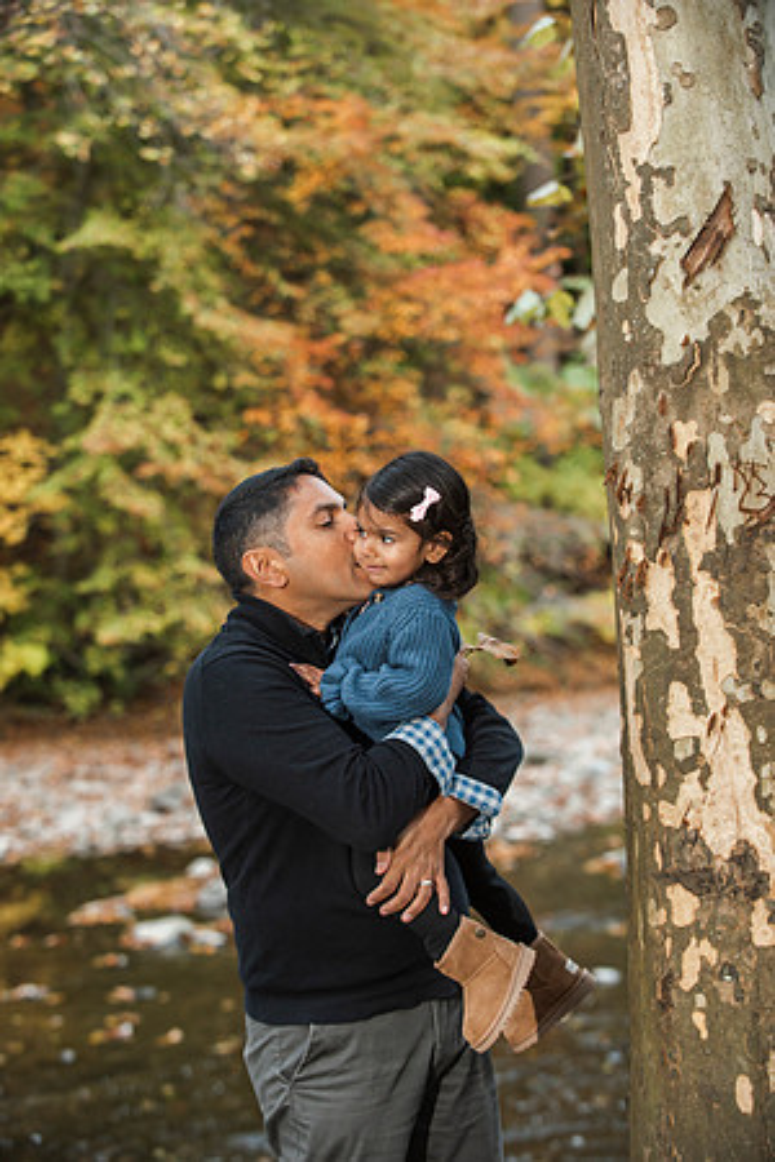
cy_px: 581
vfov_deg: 26.0
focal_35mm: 78
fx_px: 2519
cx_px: 388
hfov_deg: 17.5
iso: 1250
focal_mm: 78
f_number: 4
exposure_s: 1/125
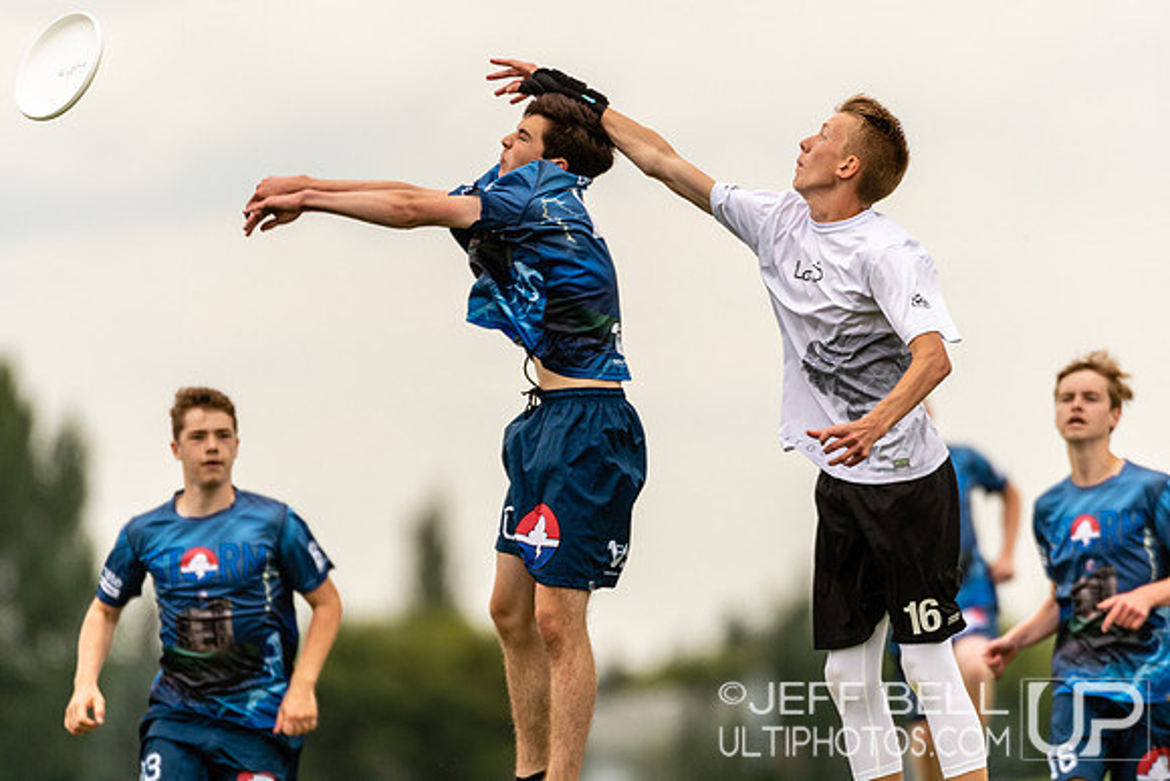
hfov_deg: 3.4
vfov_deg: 2.3
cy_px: 390
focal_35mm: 600
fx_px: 19504
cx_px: 585
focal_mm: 400
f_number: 4
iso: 180
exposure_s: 1/1250
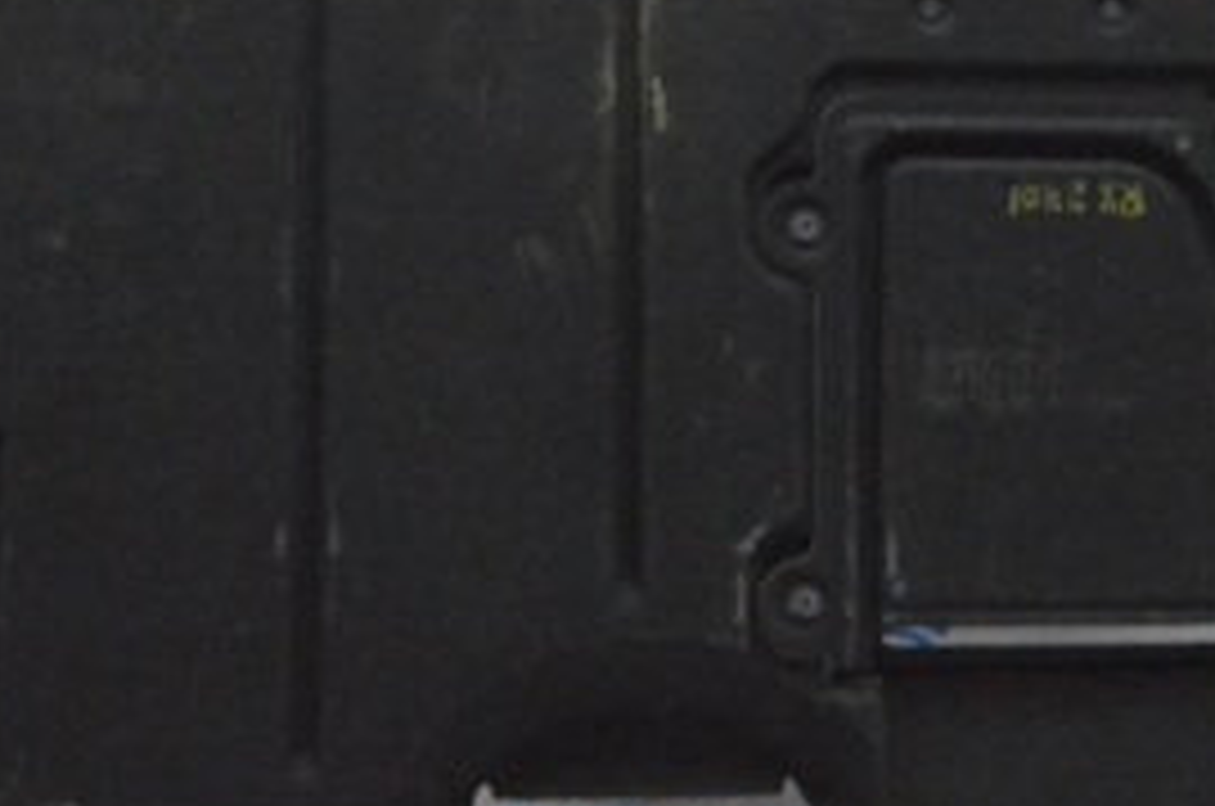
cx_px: 594
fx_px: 2156
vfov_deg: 20.7
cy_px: 61
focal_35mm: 64
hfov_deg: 31.5
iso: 6400
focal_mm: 18
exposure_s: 1/20
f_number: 20
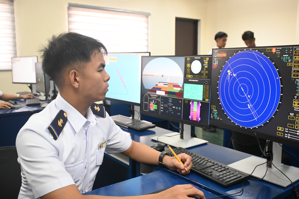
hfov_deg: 56.1
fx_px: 280
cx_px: 150
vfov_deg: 39.1
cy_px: 100
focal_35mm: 34
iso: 3200
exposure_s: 1/100
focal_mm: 22.5
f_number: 4
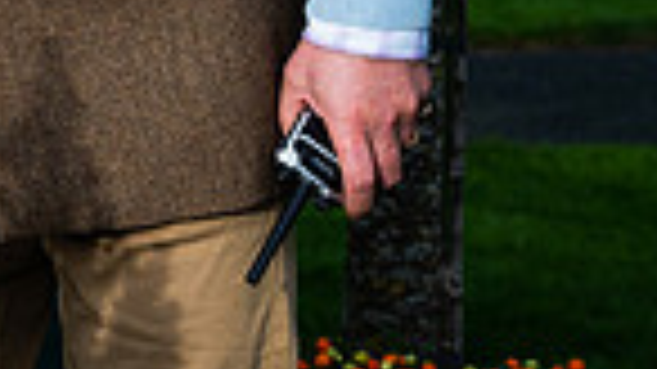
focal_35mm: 240
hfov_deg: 8.3
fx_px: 4180
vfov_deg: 4.9
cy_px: -484
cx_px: -844
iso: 500
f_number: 4
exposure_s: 1/4000
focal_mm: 45
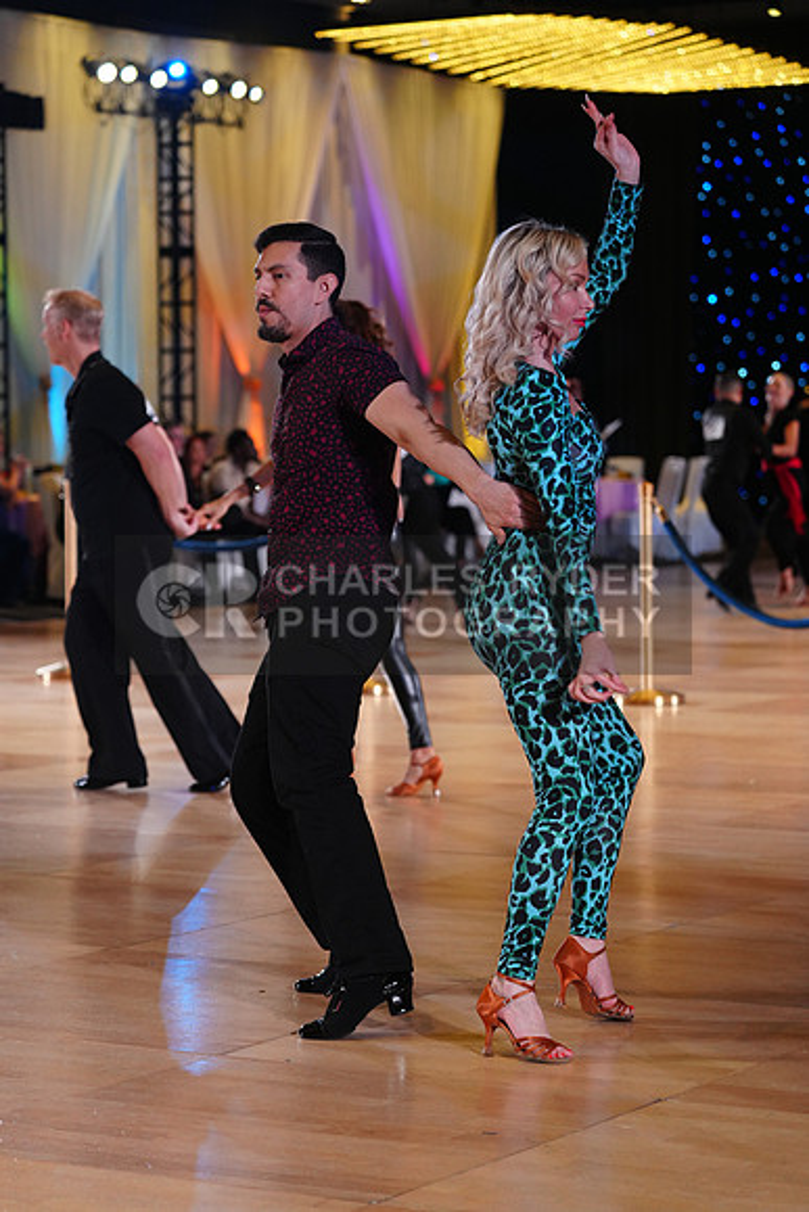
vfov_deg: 21.5
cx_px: 404
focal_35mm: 95
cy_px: 606
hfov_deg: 14.4
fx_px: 3200
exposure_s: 1/400
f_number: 4
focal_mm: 95
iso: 2000
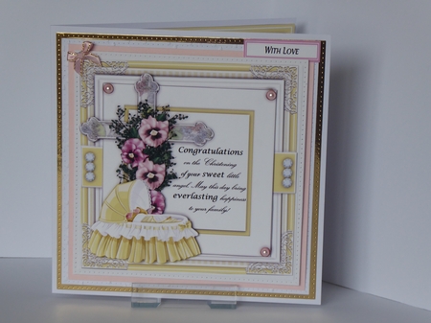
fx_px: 1332
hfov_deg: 18.4
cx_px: 216
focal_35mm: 107
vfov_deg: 13.8
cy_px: 162
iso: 125
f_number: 5
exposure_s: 1/60
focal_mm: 17.5
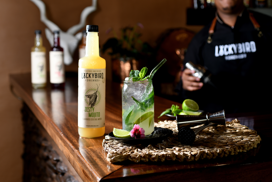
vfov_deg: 22.6
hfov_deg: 33.4
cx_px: 136
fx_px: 453
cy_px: 91
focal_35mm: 60
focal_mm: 60
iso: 320
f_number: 6.3
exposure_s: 1/25
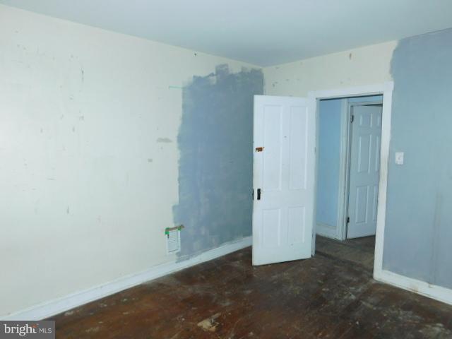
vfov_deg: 58.9
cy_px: 170
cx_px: 226
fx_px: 300
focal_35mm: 23
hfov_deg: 73.9
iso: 200
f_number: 3
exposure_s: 1/30
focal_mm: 4
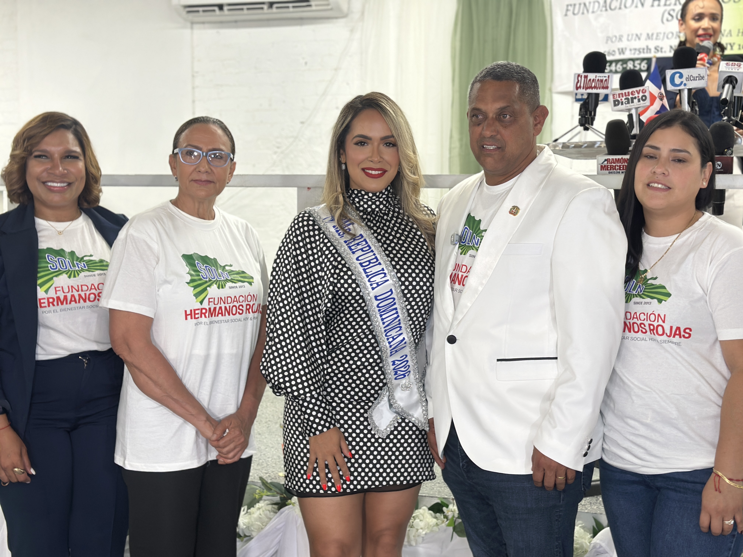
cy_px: 278
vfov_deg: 30.3
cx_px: 372
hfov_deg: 39.7
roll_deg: -0.3
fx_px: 1030
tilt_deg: -4.0
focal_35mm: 48
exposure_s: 1/60
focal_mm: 6.86
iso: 125
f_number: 1.78
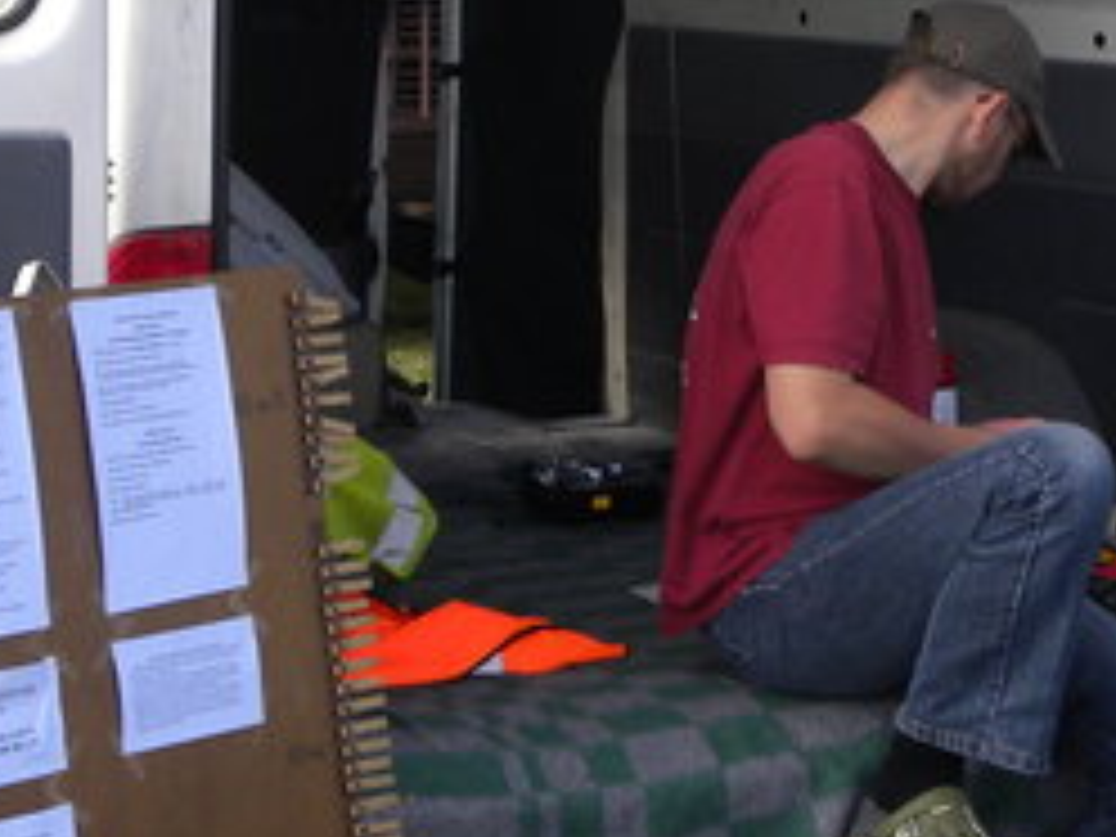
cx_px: 792
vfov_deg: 11.1
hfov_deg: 14.9
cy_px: -58
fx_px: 4256
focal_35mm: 132
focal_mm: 7.3
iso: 64
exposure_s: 1/298
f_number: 3.5
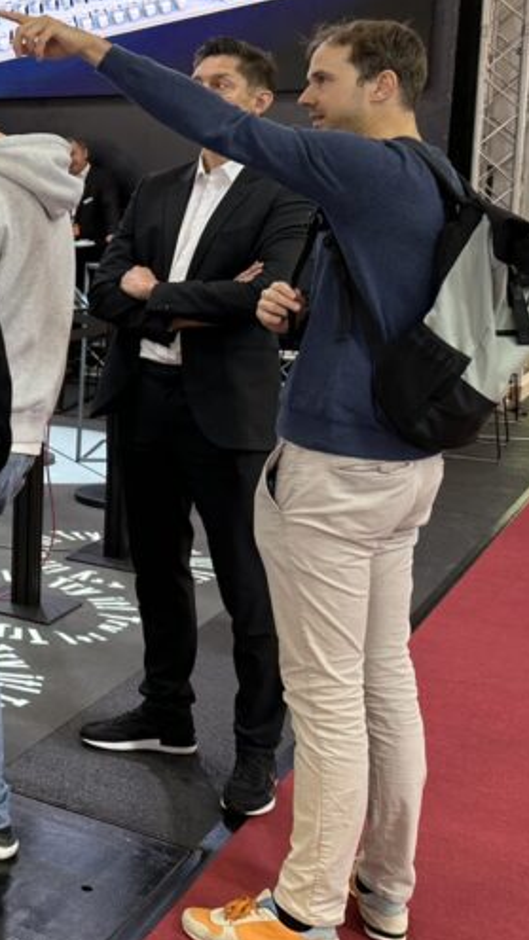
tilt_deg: -6.7
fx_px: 1347
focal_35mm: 54
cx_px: -313
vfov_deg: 38.1
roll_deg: -0.8
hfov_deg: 18.9
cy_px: 315
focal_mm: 6.86
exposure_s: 1/100
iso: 64
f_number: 1.78
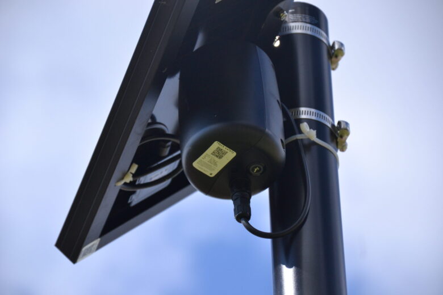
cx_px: 222
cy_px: 148
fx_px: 2584
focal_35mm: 210
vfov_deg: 6.5
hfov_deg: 9.8
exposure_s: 1/1600
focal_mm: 140
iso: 560
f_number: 5.6
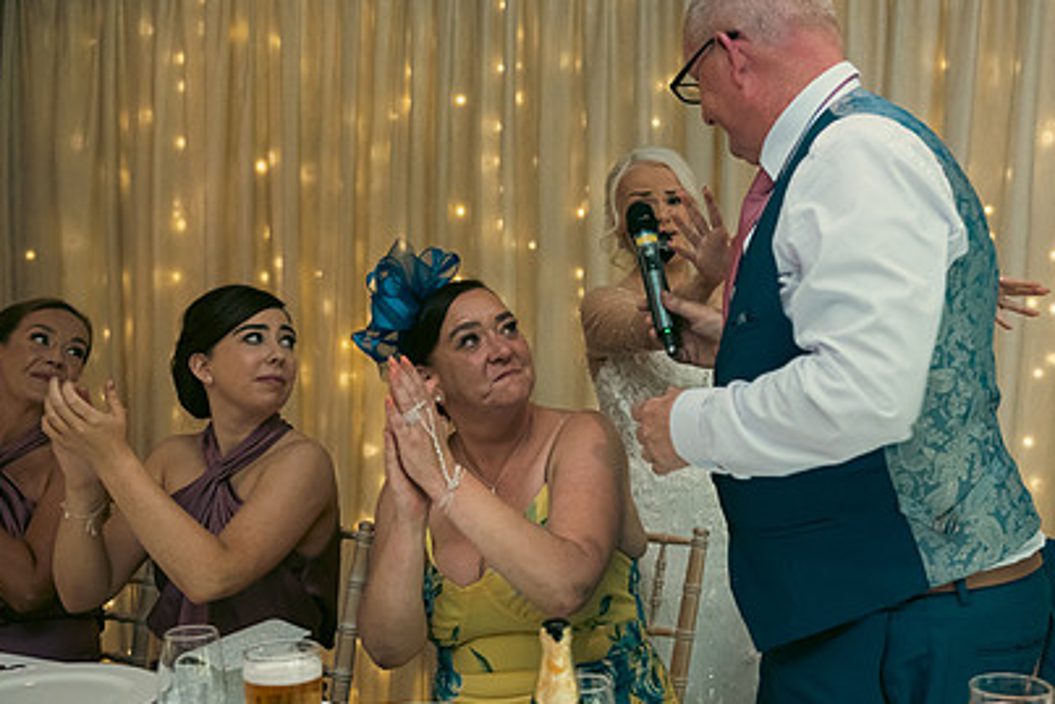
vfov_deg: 29.3
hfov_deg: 42.4
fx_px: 1348
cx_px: 660
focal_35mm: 46
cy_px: 355
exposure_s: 1/160
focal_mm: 32
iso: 800
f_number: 3.5
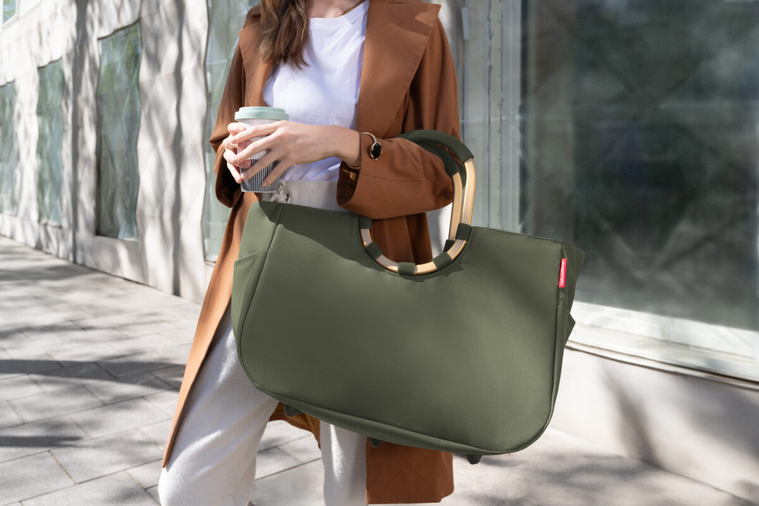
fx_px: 611
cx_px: 380
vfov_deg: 45.0
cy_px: 253
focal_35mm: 29
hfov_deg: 63.7
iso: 400
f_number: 5.6
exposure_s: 1/1000
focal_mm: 29
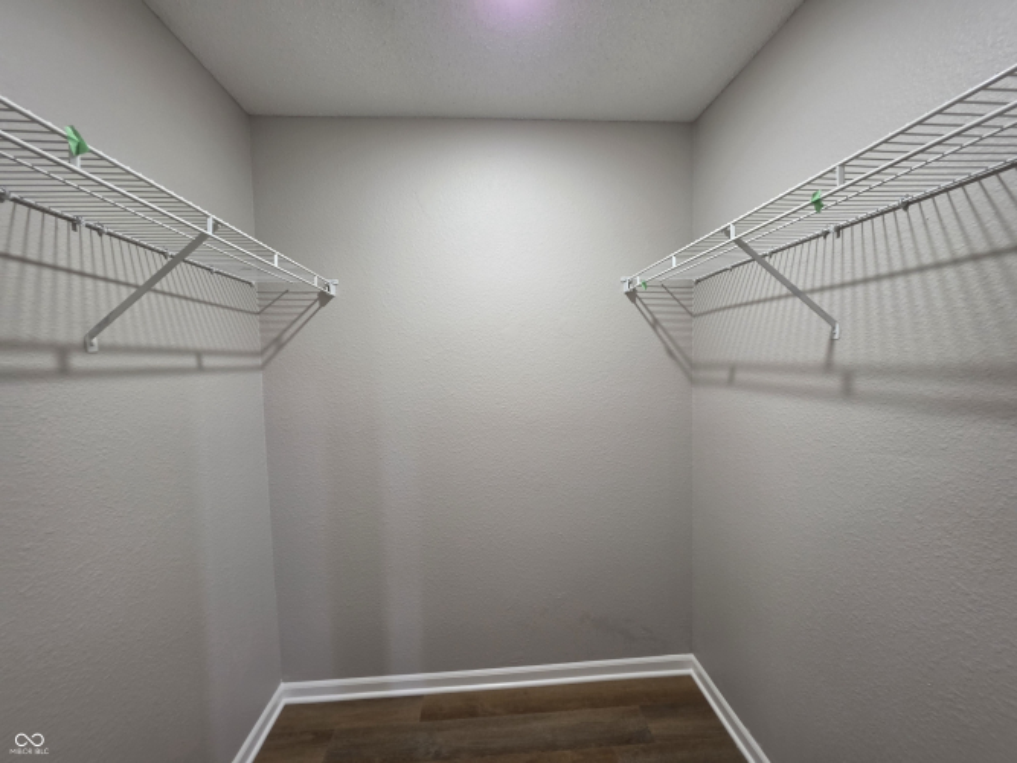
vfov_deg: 89.9
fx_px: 382
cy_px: 382
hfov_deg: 106.2
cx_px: 508
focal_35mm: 13
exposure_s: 1/60
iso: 160
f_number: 1.9
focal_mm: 2.2
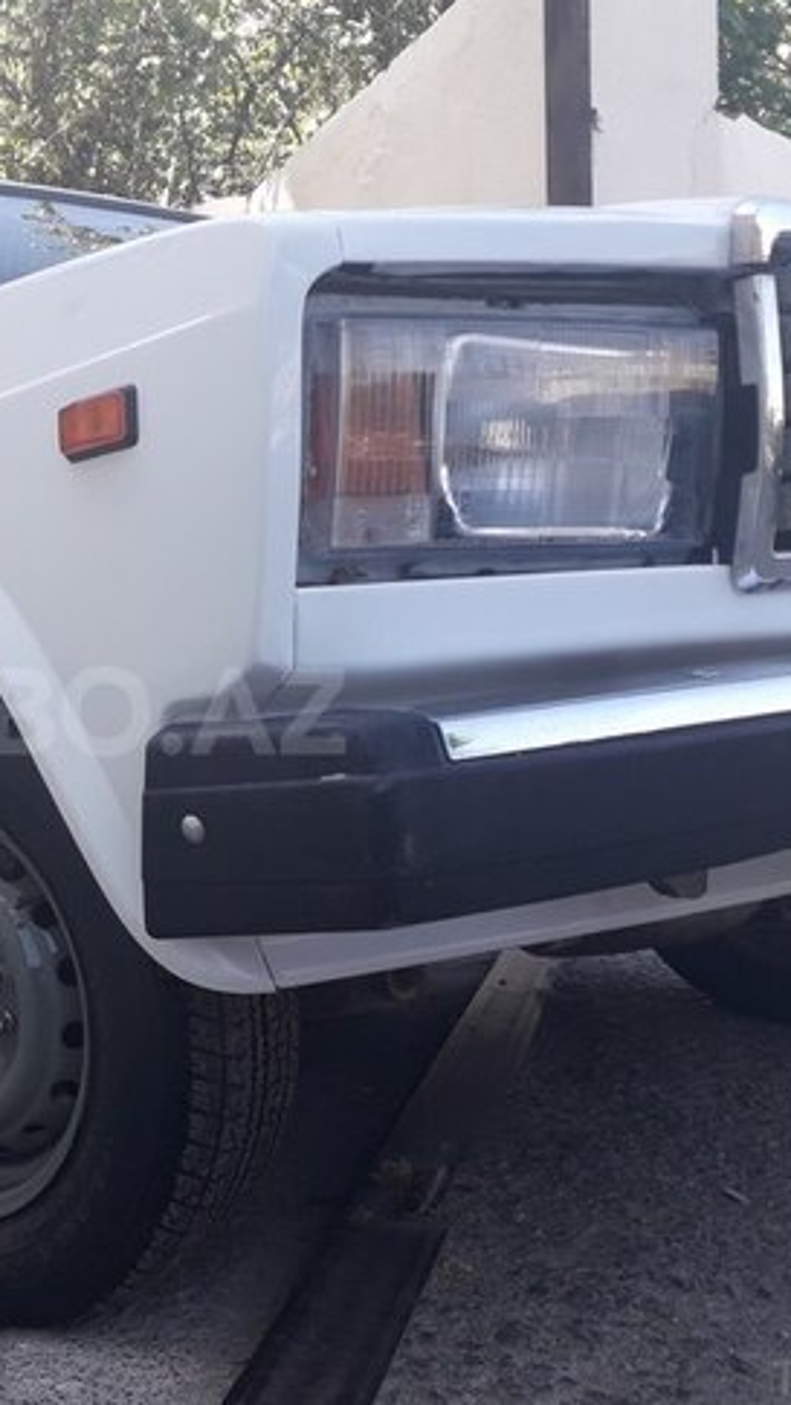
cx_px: 49
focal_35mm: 40
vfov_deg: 50.5
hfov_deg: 28.3
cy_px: 711
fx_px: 1491
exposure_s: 1/259
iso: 40
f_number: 1.9
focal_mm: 3.6
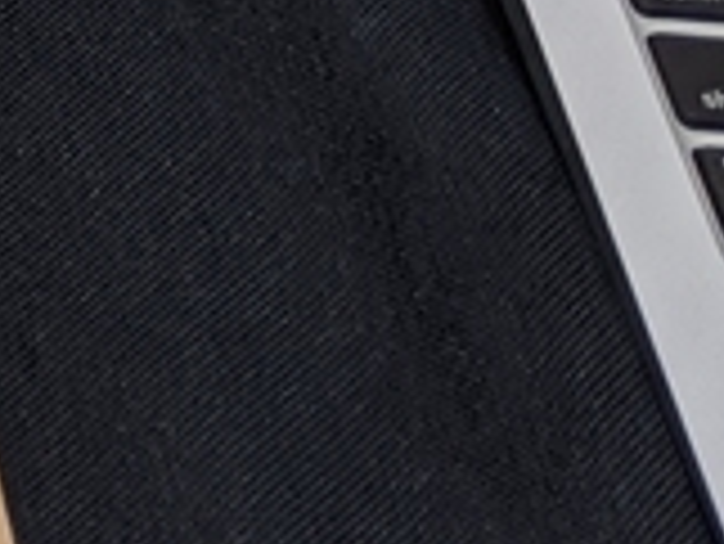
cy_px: -917
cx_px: -1857
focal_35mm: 201
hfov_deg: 7.7
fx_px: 4207
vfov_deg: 6.9
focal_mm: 4.44
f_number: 1.8
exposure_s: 1/126
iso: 94
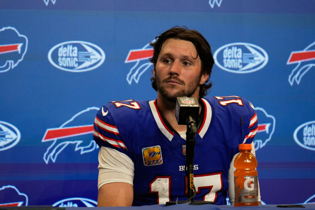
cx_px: 158
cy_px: 105
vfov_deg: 6.0
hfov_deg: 9.0
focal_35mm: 229
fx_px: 2004
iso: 1600
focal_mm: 153
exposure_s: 1/500
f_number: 2.8
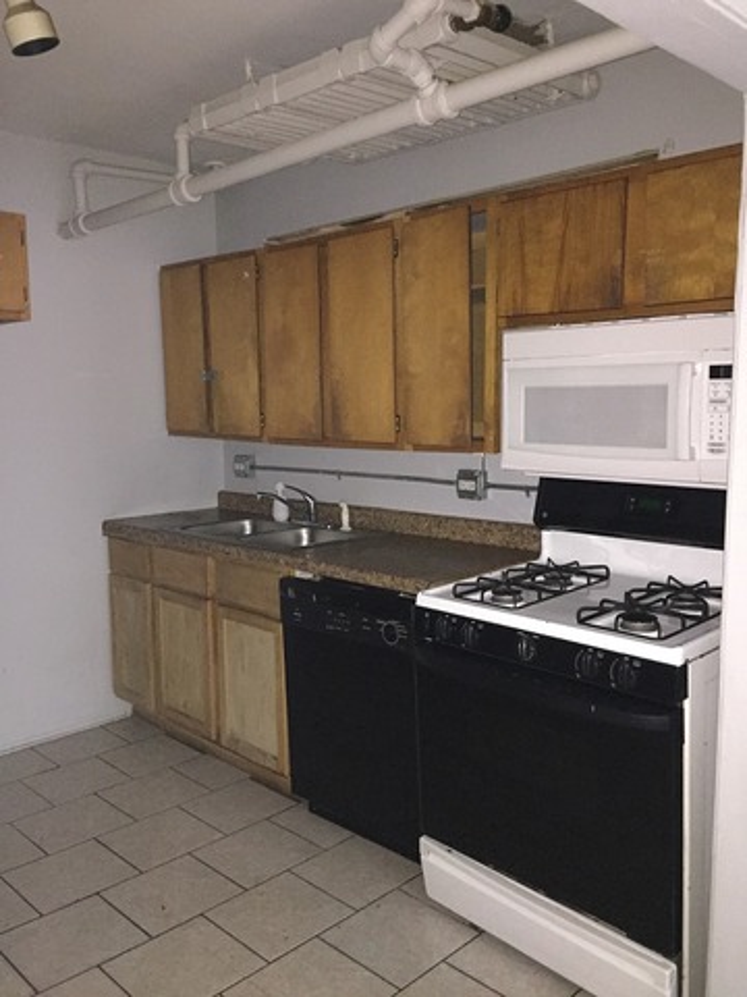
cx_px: 374
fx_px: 834
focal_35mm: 29
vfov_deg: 61.7
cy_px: 498
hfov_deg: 48.2
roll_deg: +0.1
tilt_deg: -5.4
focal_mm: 4.15
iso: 500
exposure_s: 1/16
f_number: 2.2
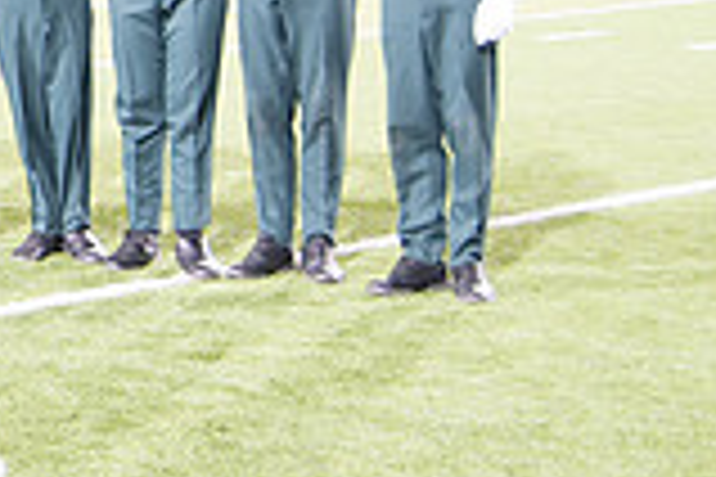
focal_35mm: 128
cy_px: 18
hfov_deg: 14.5
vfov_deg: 10.6
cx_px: -486
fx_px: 2546
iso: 1000
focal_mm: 35
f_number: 5
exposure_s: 1/13
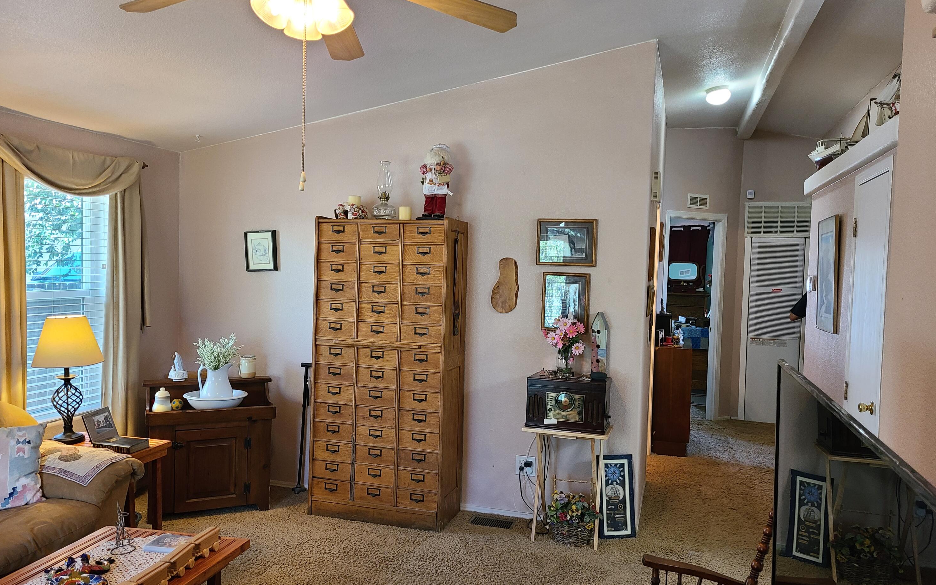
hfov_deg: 66.5
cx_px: 473
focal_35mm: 28
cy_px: 293
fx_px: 714
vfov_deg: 44.5
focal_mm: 5.4
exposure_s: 1/40
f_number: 1.8
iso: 200
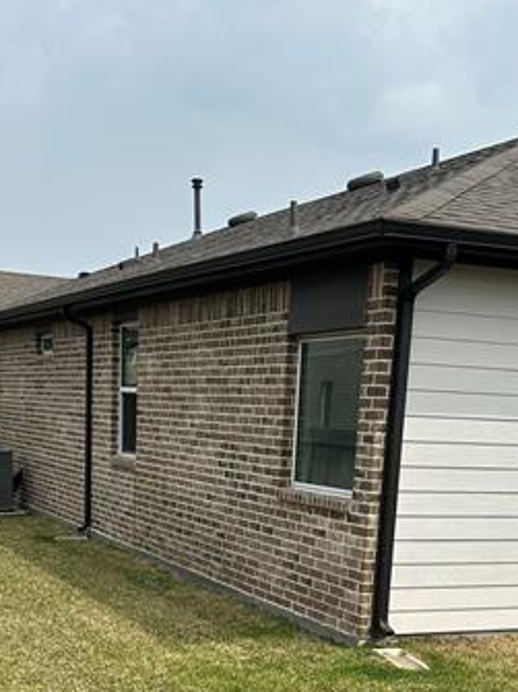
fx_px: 1098
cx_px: 252
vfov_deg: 32.8
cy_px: 651
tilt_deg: -12.3
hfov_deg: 26.5
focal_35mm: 55
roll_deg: -4.0
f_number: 1.78
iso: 80
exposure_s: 1/6211
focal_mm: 6.86
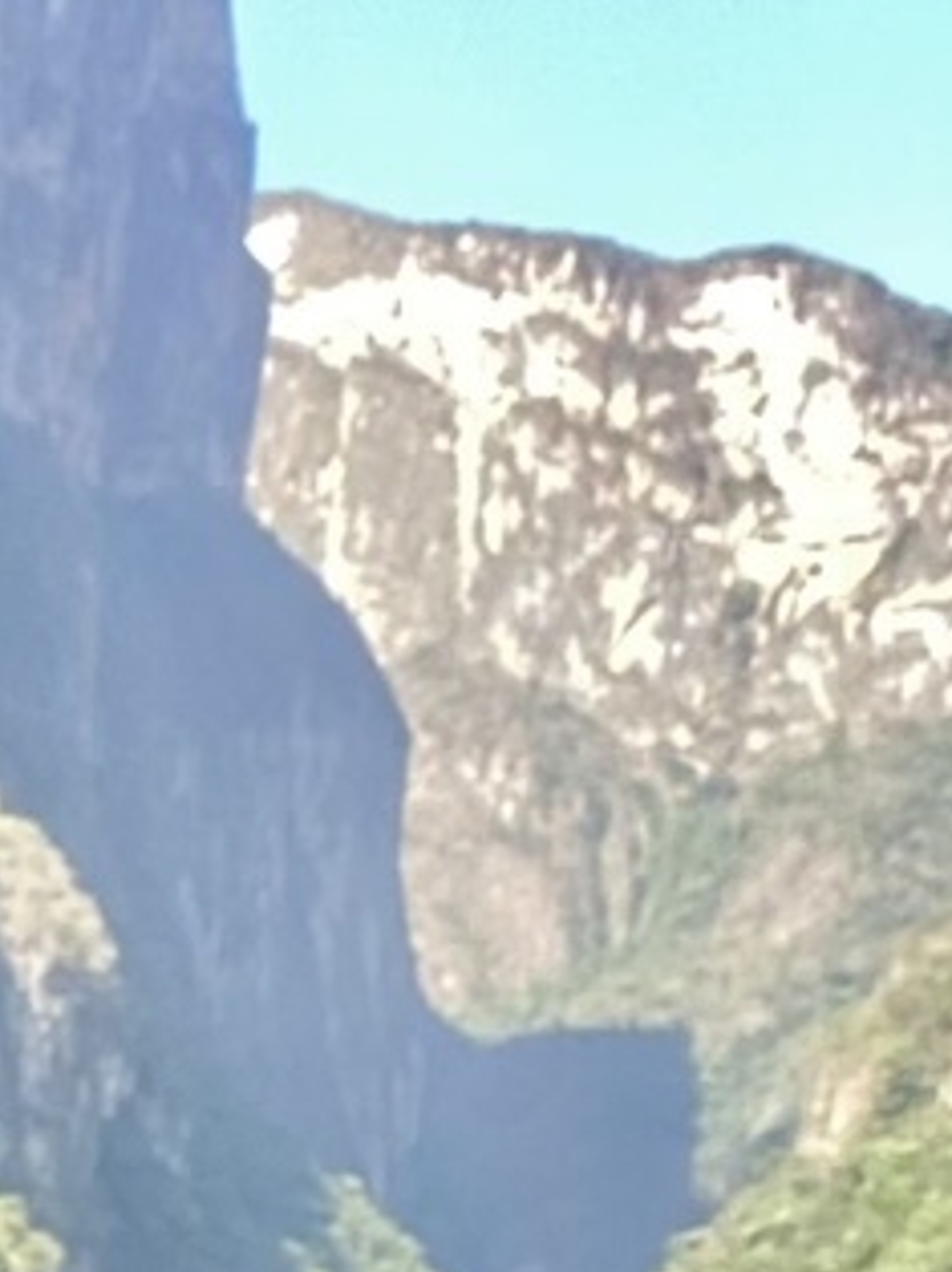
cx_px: -685
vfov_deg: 12.9
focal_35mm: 153
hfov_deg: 9.3
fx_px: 5618
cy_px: 940
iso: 40
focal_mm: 2.71
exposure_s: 1/122
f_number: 2.2
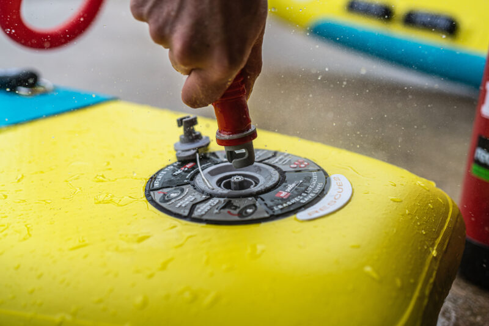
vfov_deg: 33.4
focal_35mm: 40
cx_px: 244
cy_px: 163
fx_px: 543
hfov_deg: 48.4
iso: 125
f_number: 2
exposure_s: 1/1000
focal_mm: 40
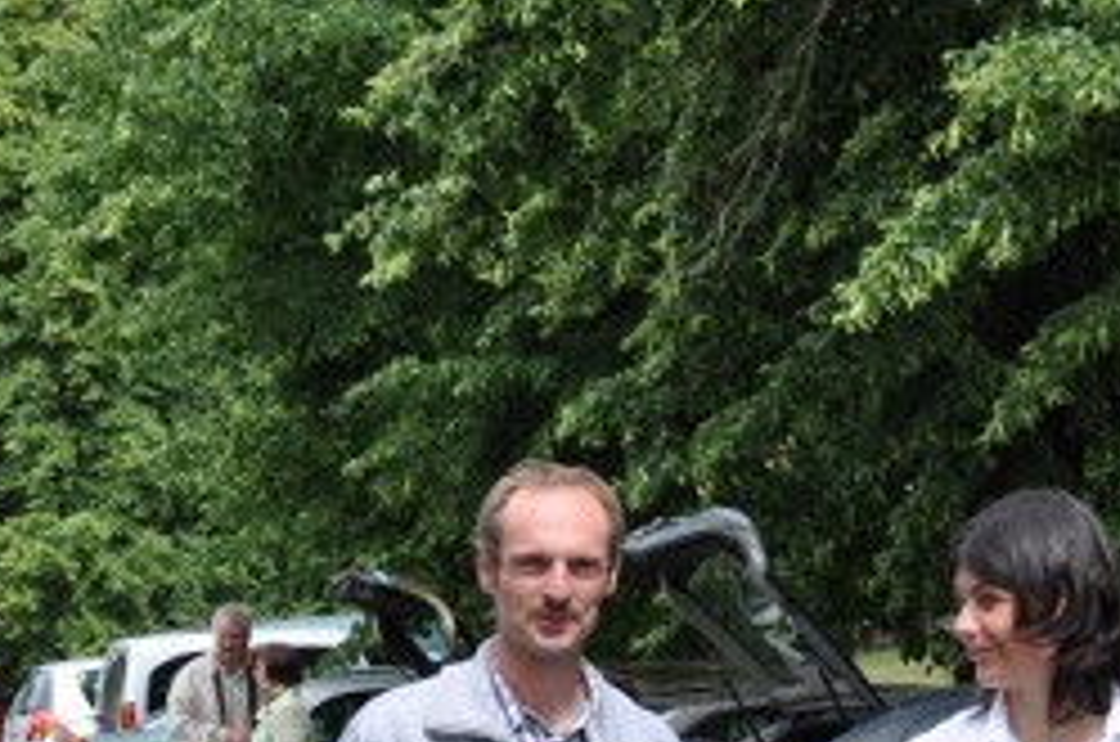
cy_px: 960
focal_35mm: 121
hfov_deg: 17.0
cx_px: 432
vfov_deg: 11.0
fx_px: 3745
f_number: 9
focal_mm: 25
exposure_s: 1/320
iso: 400
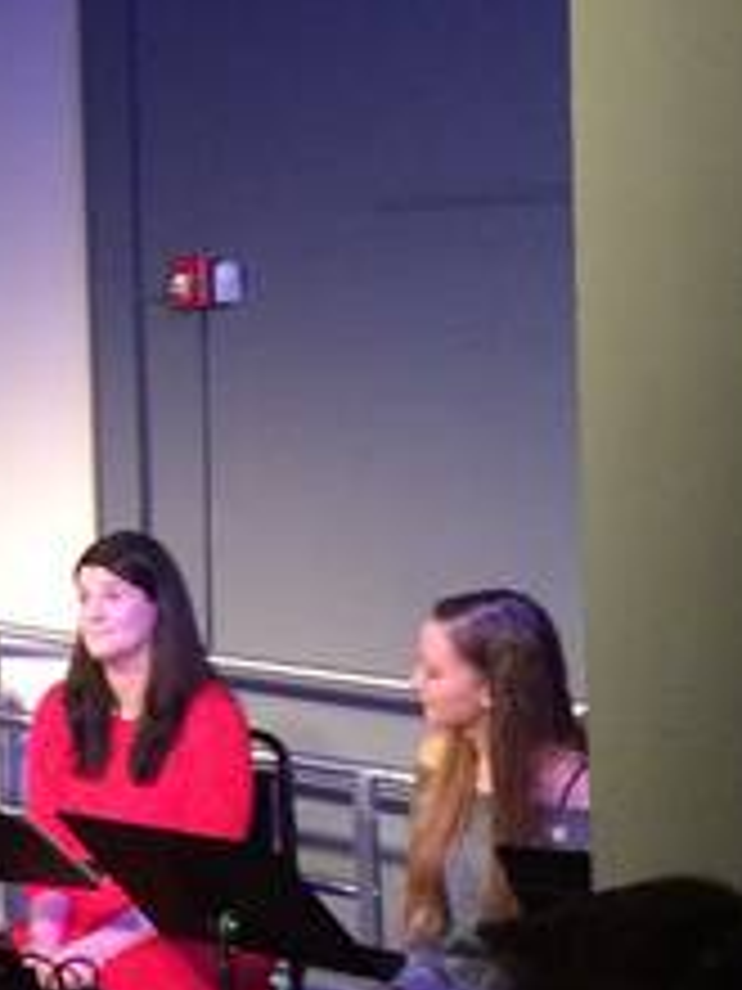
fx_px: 2829
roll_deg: +4.2
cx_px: -234
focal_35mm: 99
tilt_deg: -9.2
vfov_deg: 19.8
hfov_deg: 14.3
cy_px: 567
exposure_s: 1/30
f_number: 2.2
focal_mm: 4.15
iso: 250
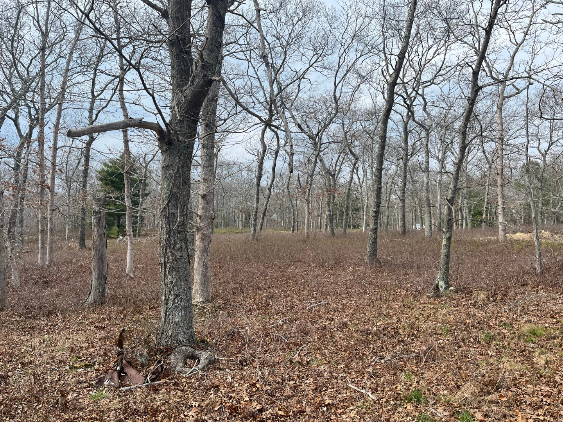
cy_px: 211
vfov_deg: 53.1
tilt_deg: +2.3
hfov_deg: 67.3
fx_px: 423
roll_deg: -0.4
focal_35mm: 26
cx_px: 282
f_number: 1.6
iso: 50
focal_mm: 5.1
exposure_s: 1/1294
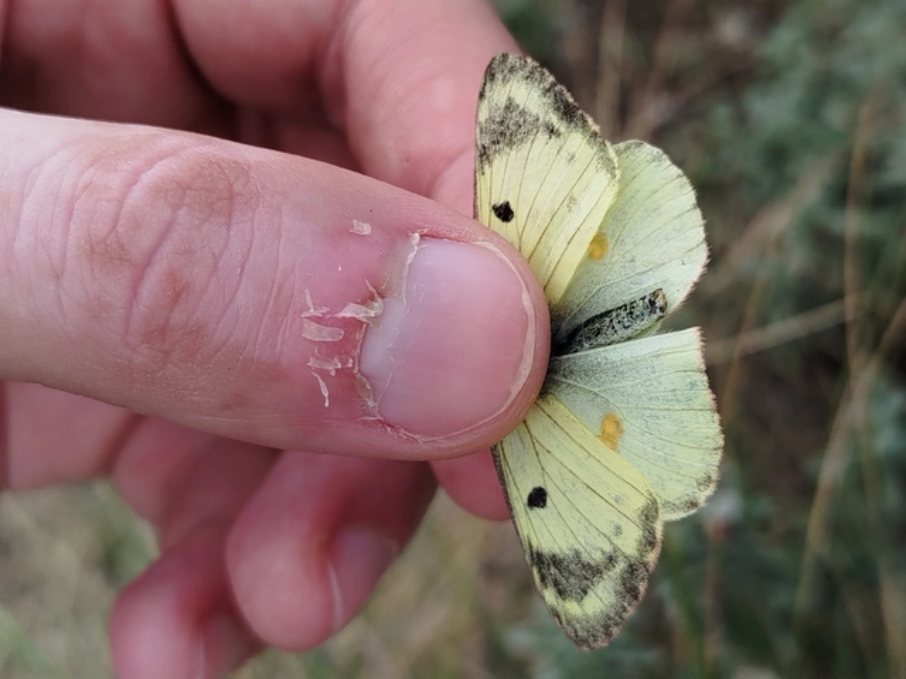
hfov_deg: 34.9
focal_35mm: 55
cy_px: 340
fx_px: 1440
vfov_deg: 26.6
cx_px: 453
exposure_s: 1/351
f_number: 1.7
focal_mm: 5.31
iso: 50
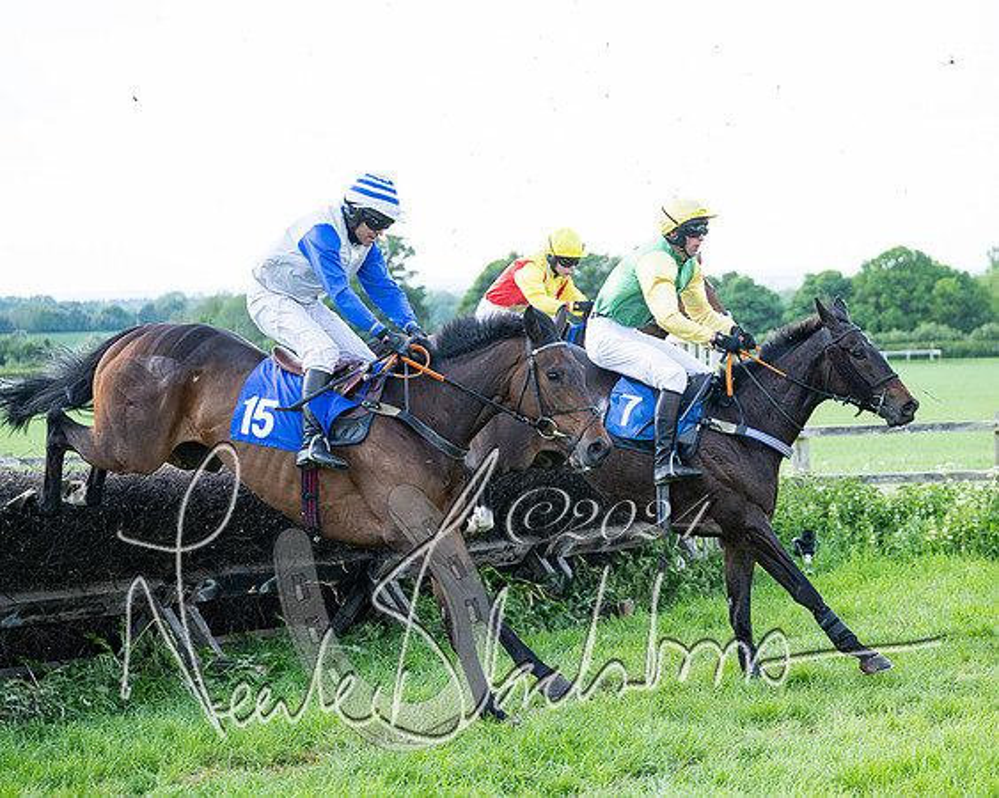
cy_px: 404
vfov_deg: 18.5
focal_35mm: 83
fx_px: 2454
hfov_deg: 23.0
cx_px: 614
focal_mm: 70
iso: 400
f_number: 2.8
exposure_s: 1/2000
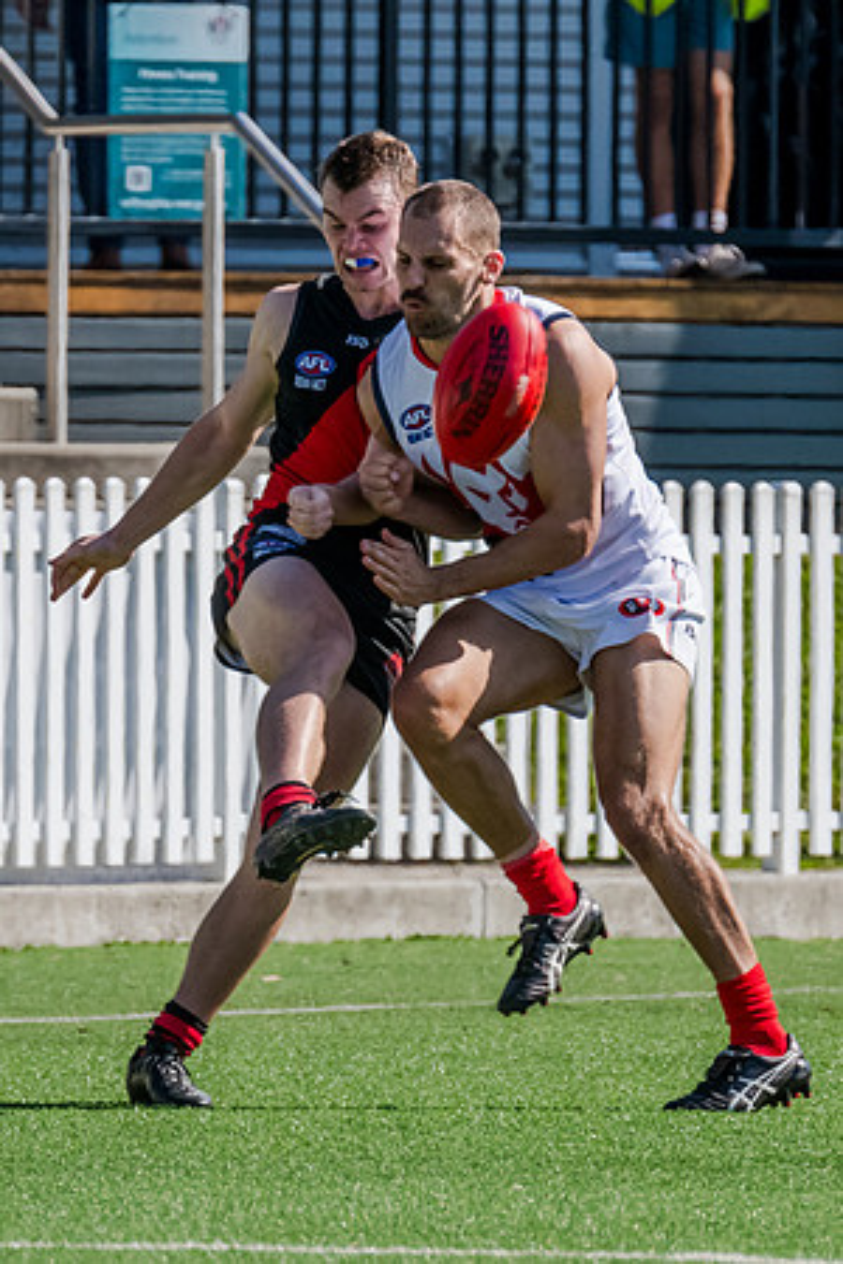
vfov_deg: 2.3
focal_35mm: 905
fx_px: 31786
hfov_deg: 1.5
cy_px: 688
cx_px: 266
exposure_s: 1/1600
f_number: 11
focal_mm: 420
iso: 800
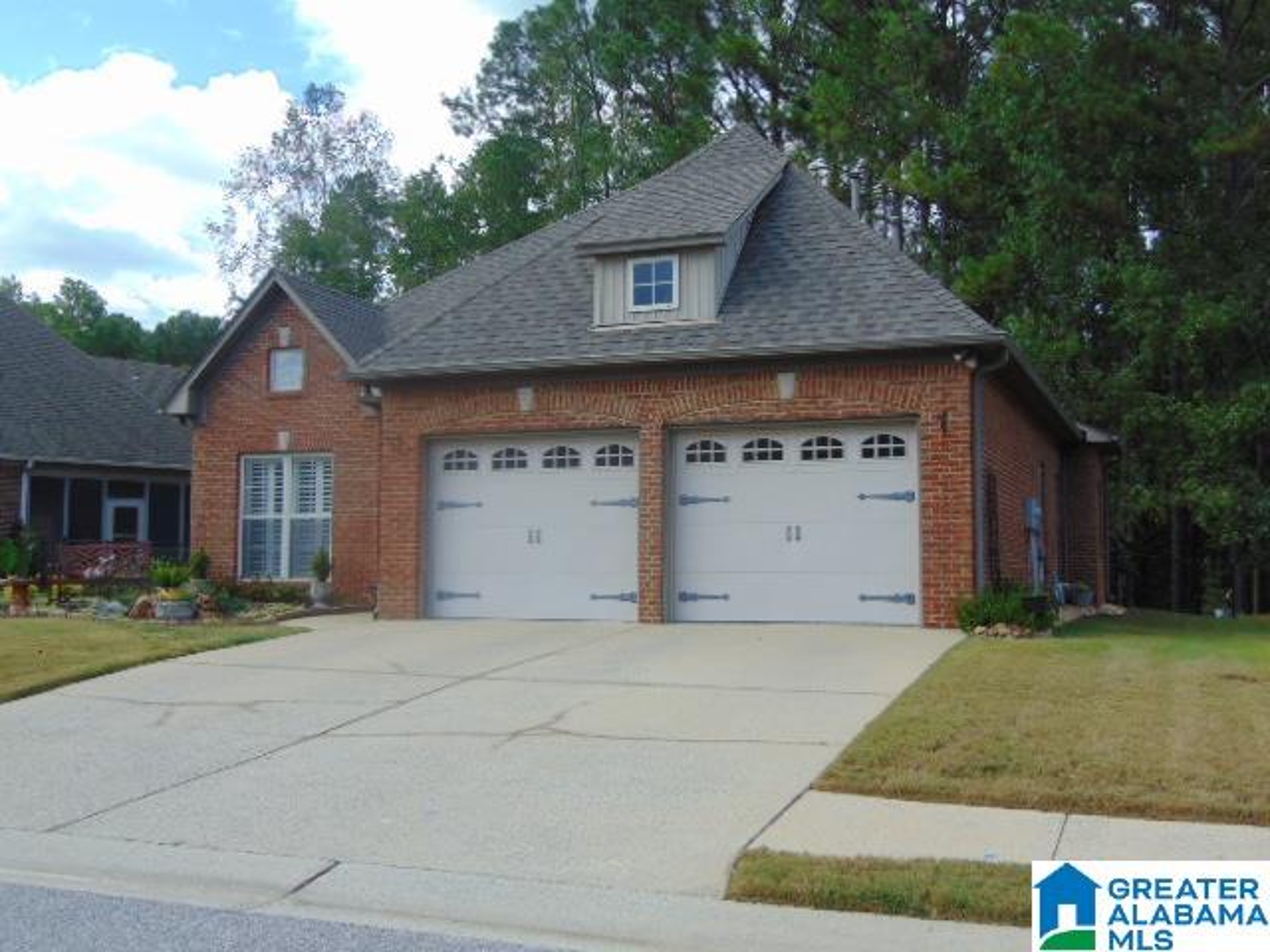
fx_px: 1431
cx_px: 635
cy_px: 476
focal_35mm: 39
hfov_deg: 47.9
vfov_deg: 36.8
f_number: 3.3
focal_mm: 6.9
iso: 80
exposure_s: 1/500
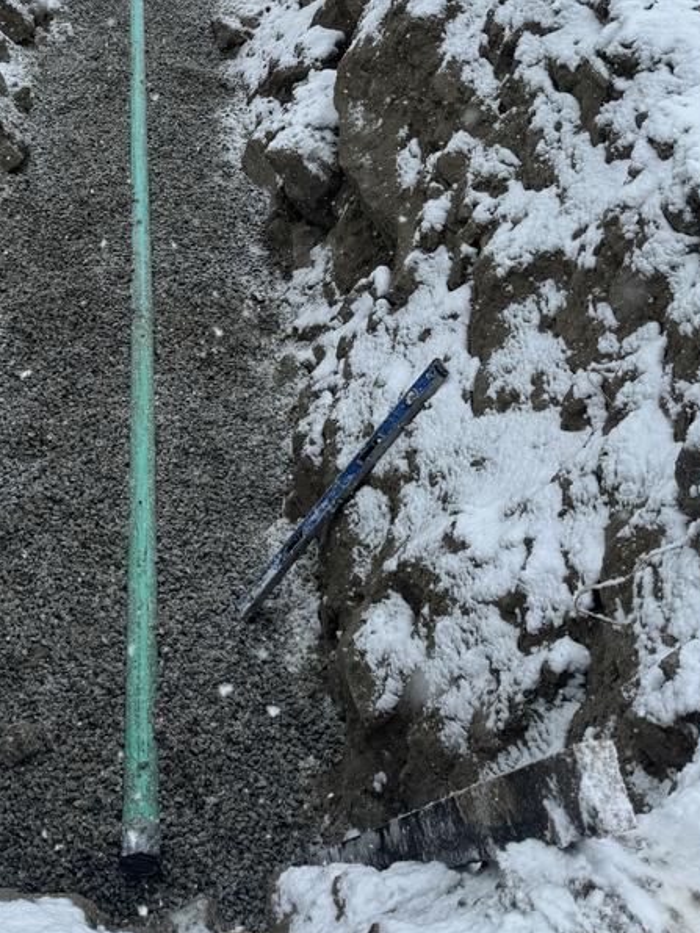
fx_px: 1159
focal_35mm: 43
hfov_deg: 32.5
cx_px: 122
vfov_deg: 41.5
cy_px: 156
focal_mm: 6.76
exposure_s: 1/1456
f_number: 1.78
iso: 80
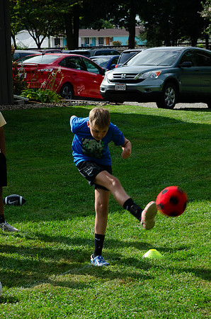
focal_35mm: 120
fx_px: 1060
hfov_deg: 11.4
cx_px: 106
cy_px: 160
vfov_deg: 17.1
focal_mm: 80
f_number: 8
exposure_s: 1/250
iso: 125
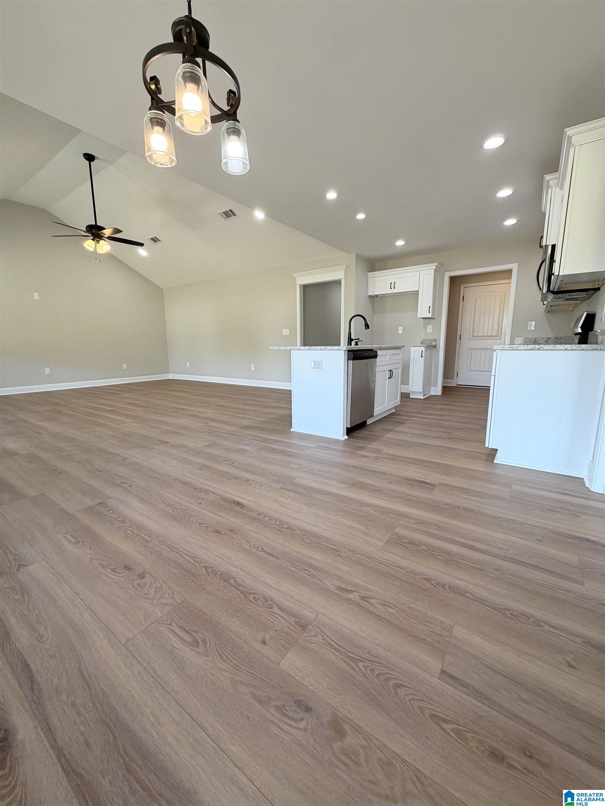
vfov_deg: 102.1
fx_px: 326
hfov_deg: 85.7
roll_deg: +0.5
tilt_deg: -10.5
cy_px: 403
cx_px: 302
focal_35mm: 14
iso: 125
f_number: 2.2
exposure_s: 1/120
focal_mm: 2.22
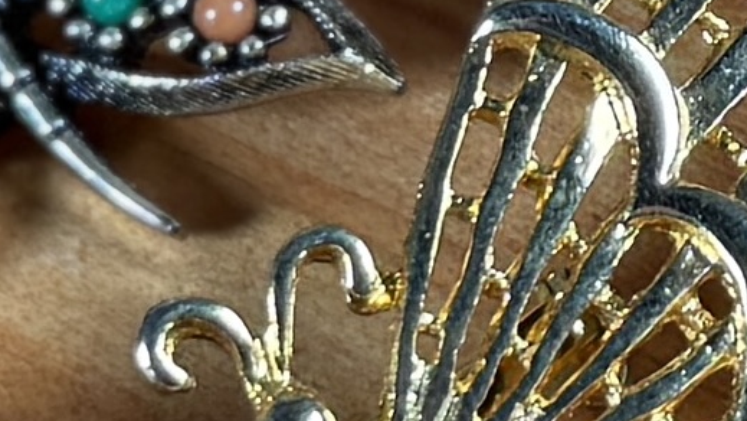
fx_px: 2298
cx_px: 1195
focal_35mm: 116
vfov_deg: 10.4
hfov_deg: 16.4
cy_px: 129
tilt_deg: -55.8
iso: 125
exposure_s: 1/240
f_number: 1.78
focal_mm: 6.76
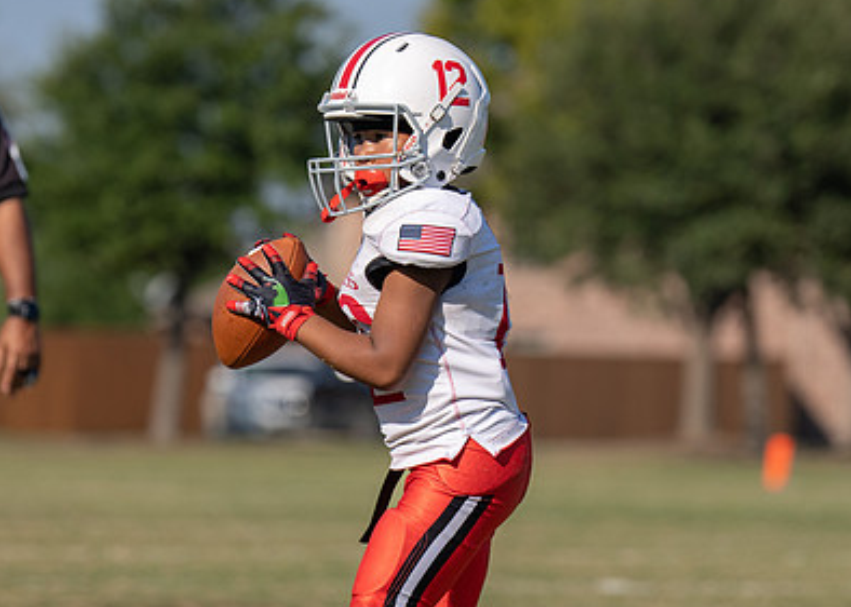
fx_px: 7899
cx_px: 367
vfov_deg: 4.4
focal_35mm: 327
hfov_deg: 6.2
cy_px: 218
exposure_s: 1/2500
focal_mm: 136
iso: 100
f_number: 2.8
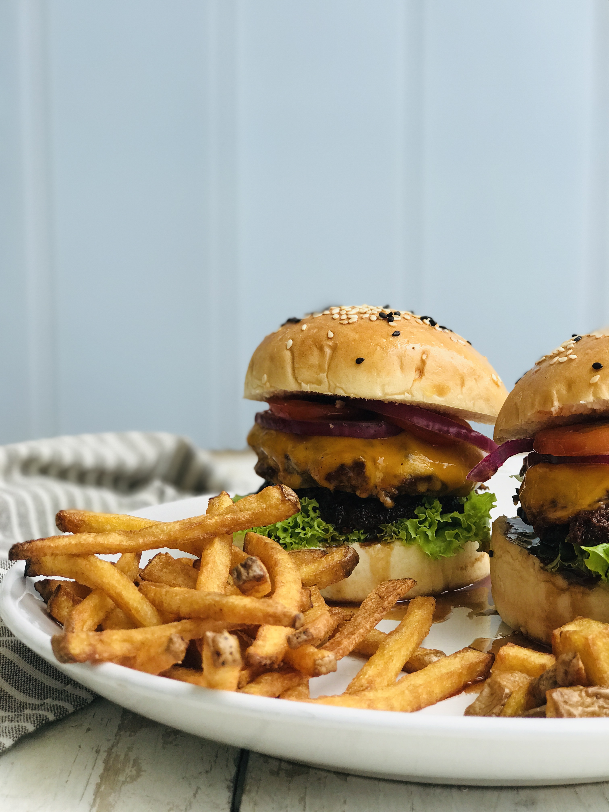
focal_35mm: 57
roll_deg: +1.7
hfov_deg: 25.7
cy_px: 406
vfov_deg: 33.8
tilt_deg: -7.2
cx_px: 304
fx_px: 1337
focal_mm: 6.6
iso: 20
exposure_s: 1/60
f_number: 2.8
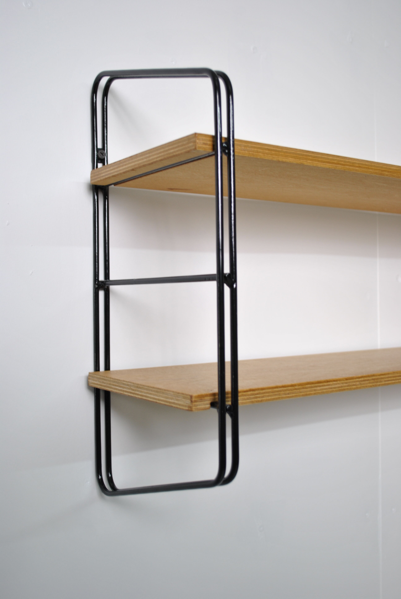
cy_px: 300
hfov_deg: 34.3
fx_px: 650
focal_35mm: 39
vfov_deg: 49.5
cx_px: 200
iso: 200
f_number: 4.2
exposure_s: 1/30
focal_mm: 26
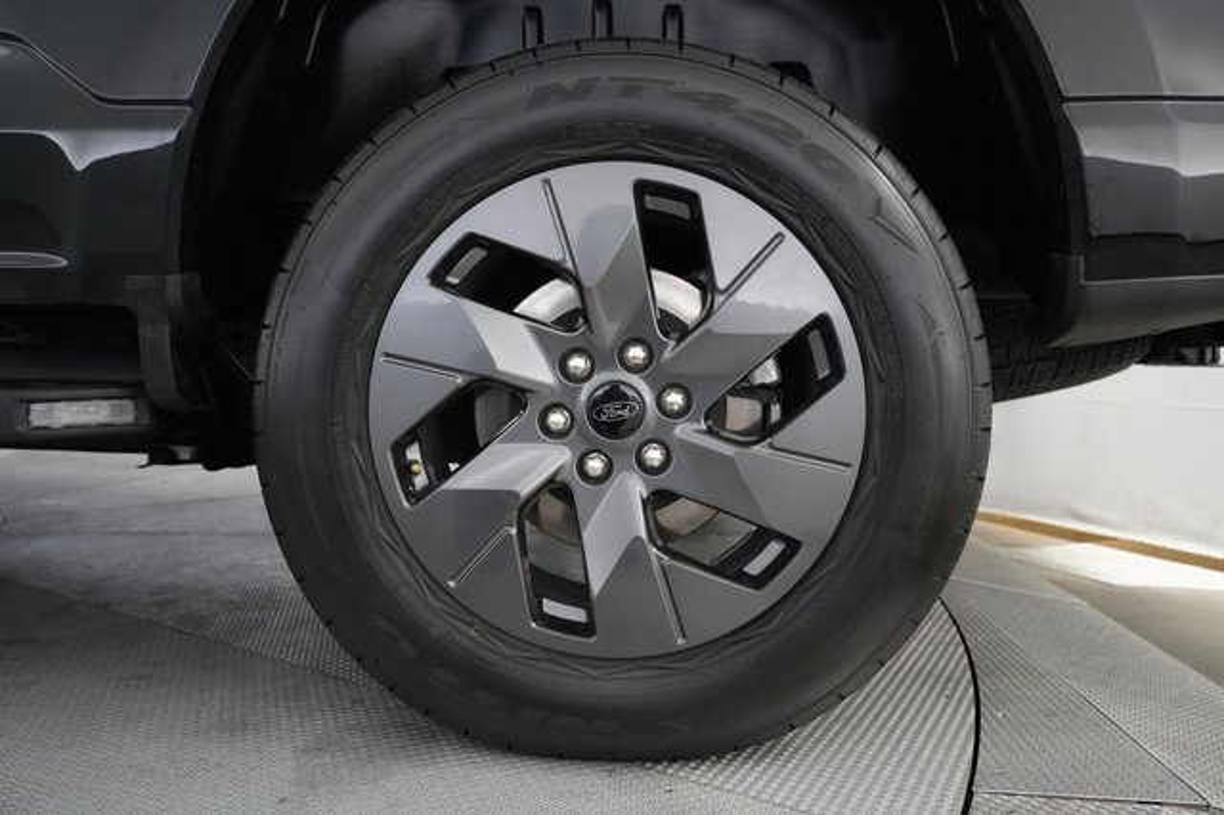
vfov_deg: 51.2
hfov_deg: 71.5
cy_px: 408
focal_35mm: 25
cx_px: 612
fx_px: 850
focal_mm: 25
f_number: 4
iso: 8000
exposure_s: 1/160
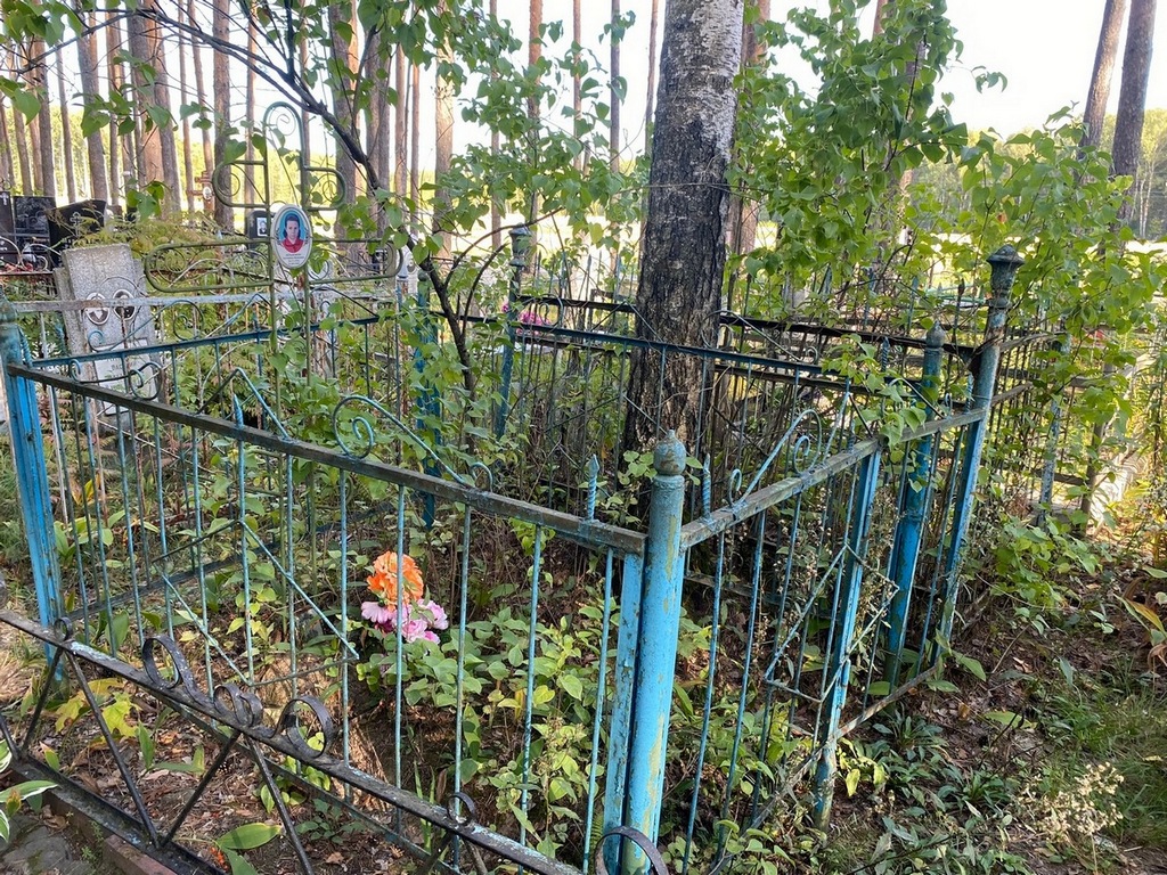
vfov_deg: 53.1
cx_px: 584
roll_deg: -4.2
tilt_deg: -6.7
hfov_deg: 67.3
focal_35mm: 26
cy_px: 438
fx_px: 877
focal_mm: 4.25
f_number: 1.8
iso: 50
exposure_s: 1/121
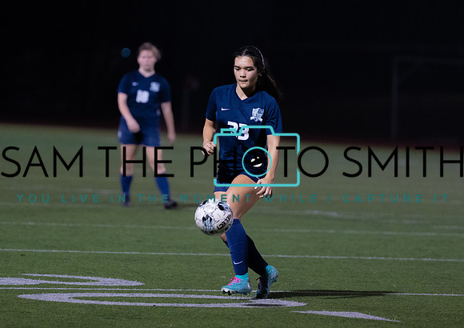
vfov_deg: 4.5
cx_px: 214
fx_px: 4220
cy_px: 137
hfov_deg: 6.3
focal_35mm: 321
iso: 4000
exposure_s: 1/1000
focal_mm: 200
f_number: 2.8
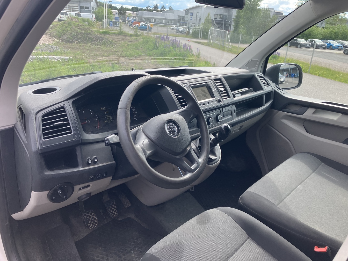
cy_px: 130
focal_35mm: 28
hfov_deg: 63.4
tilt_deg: -18.8
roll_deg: -4.3
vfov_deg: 49.7
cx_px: 174
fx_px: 281
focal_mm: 3.99
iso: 32
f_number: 1.8
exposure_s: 1/282
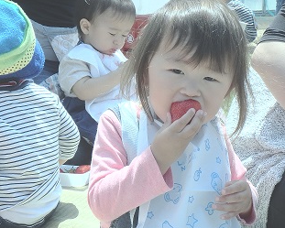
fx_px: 548
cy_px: 148
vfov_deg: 23.4
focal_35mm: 65
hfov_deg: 29.0
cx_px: 186
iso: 125
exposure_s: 1/640
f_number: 5
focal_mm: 6.4
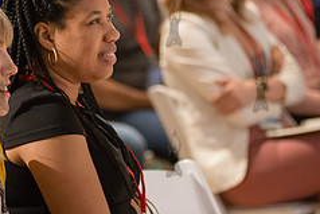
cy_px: 88
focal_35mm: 292
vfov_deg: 4.7
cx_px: 0
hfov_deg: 7.0
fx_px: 2597
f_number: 2.8
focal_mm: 120
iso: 4000
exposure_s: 1/200
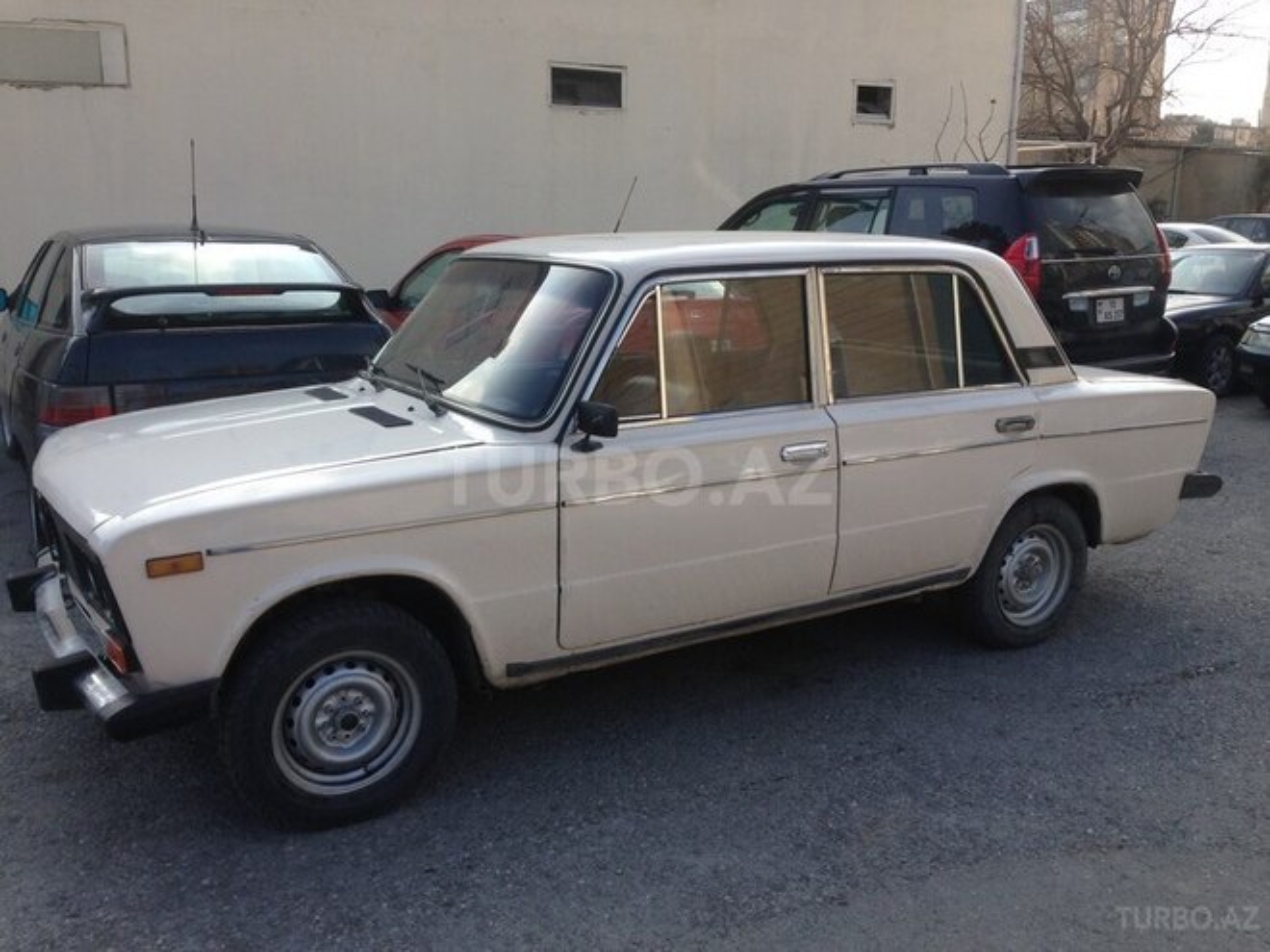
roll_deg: -1.1
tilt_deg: -12.7
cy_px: 476
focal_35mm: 33
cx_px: 635
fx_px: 1211
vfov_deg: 42.9
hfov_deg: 55.4
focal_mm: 4.12
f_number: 2.4
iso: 50
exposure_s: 1/602
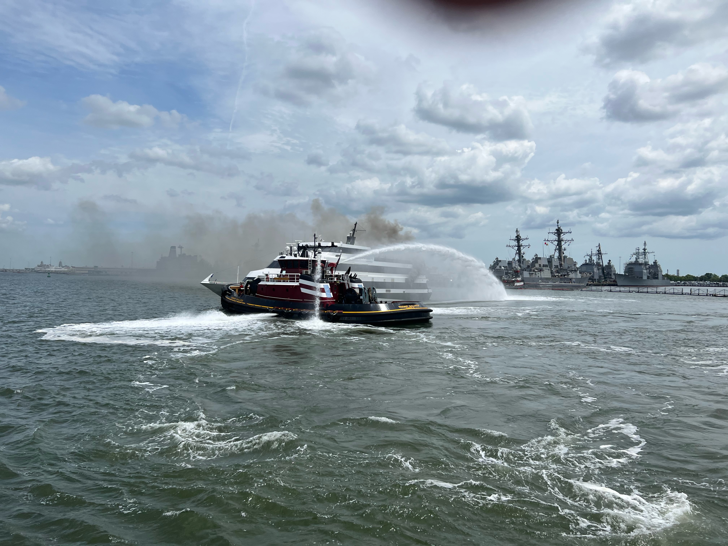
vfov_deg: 53.1
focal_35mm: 26
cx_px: 364
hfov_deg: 67.3
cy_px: 273
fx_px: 547
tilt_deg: +1.9
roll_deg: +0.7
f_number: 1.5
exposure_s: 1/9434
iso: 50
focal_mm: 5.7
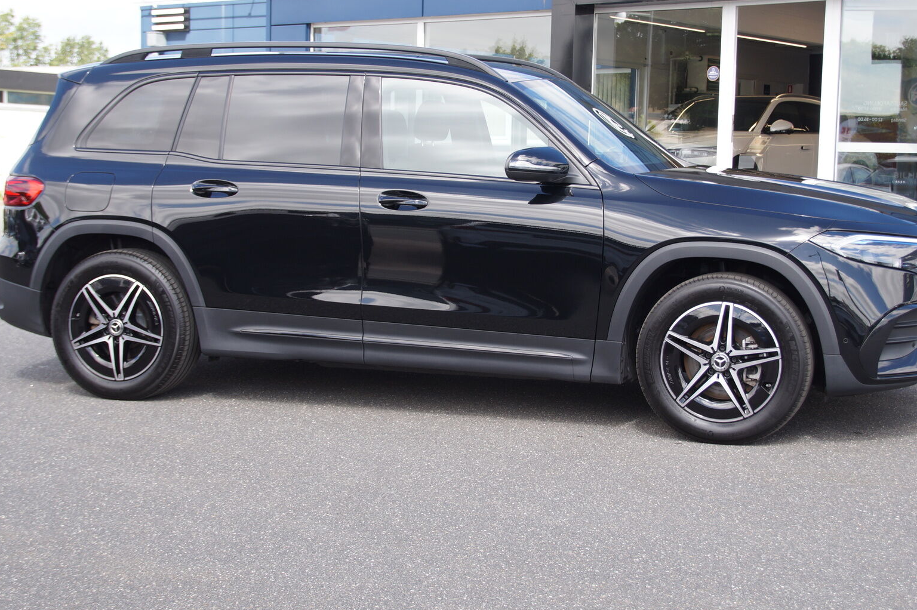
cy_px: 267
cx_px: 507
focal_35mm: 66
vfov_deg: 20.7
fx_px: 1670
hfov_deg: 30.7
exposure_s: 1/125
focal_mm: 35
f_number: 5.6
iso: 100
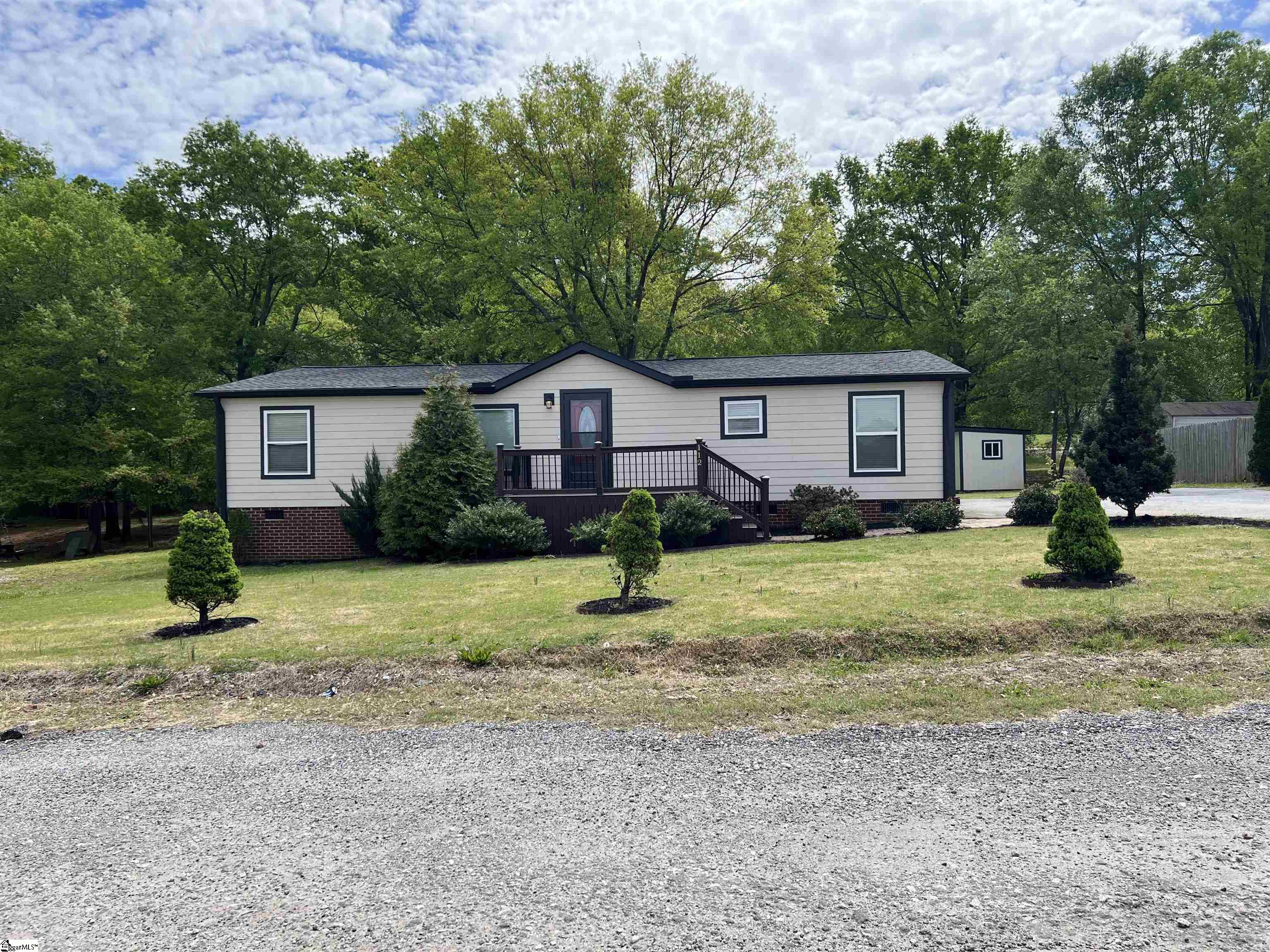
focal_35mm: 26
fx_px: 954
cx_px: 635
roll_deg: +1.5
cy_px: 476
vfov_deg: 53.1
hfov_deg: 67.3
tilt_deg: +0.0
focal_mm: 5.7
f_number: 1.5
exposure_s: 1/2762
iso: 50
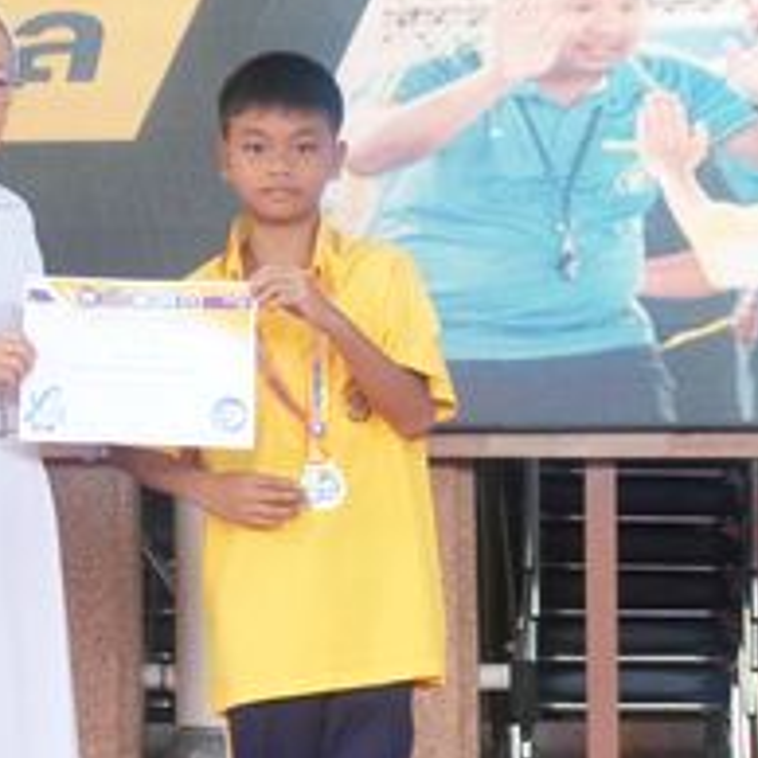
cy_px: 266
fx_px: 3716
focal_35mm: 150
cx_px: 23
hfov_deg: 11.5
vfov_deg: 11.6
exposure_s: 1/100
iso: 1600
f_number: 5.6
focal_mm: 38
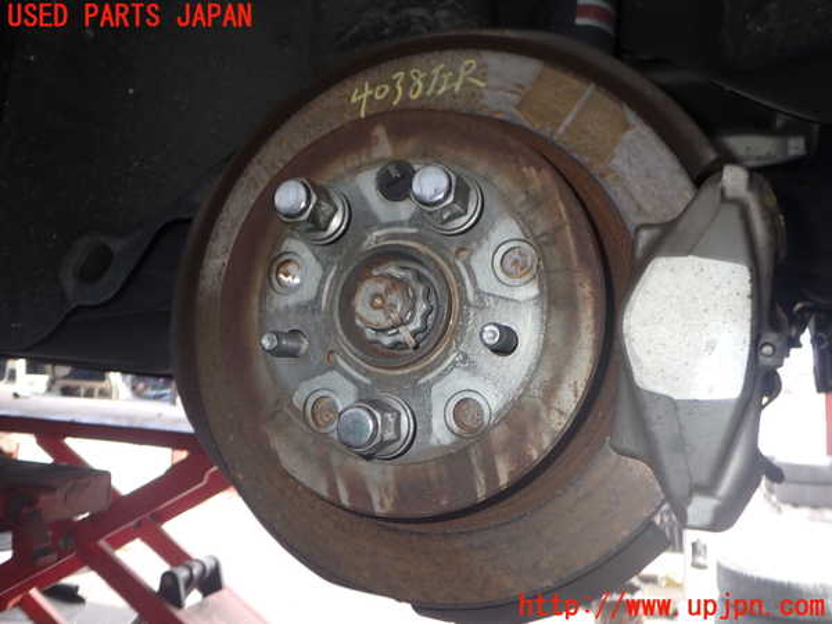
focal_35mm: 30
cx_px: 416
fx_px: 721
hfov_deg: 60.0
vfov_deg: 46.8
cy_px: 312
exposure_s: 1/30
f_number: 6.3
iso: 200
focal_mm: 5.4
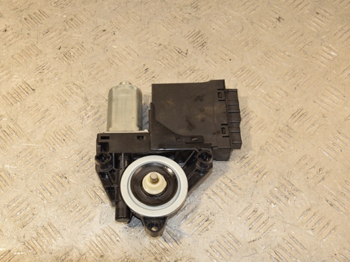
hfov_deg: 38.1
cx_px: 143
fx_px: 505
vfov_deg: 29.1
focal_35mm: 50
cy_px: 127
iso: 800
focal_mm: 28
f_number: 7.1
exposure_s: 1/200
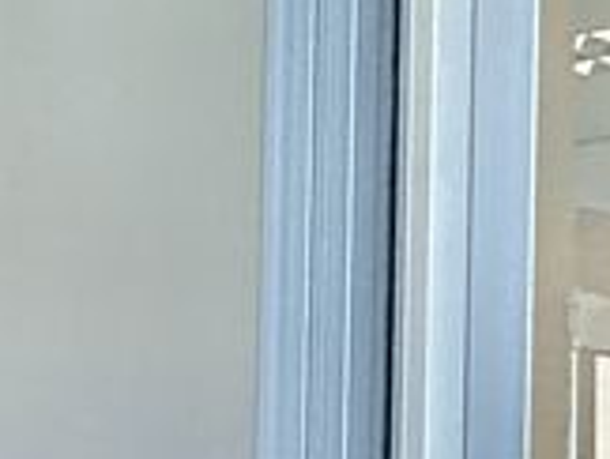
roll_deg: -1.9
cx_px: -851
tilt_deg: +0.2
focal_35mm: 69
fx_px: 1218
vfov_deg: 20.7
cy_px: 451
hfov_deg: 15.2
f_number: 2.2
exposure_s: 1/50
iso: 320
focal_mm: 2.22
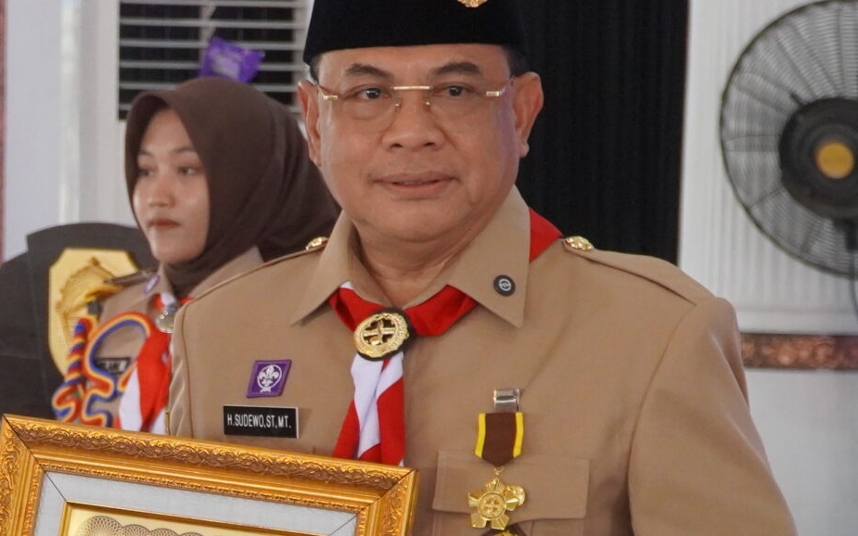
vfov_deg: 10.3
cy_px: 453
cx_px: 64
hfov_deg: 16.2
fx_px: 2969
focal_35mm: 127
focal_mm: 30
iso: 2000
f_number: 4
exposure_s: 1/160
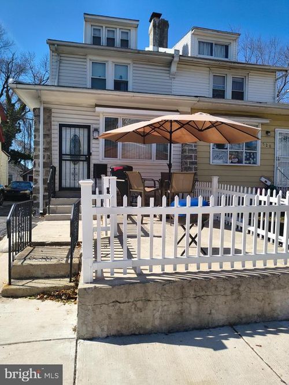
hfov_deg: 56.8
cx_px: 144
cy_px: 192
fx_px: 267
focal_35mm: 24
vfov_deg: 71.6
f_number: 1.8
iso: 100
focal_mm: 5.56
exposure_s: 1/2198
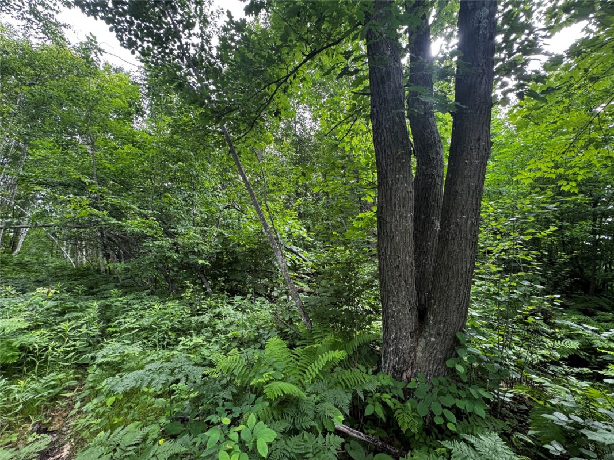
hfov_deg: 102.1
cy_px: 230
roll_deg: -0.3
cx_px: 307
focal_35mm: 14
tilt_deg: +8.6
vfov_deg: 85.7
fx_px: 248
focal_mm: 2.22
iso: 100
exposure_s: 1/99
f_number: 2.2
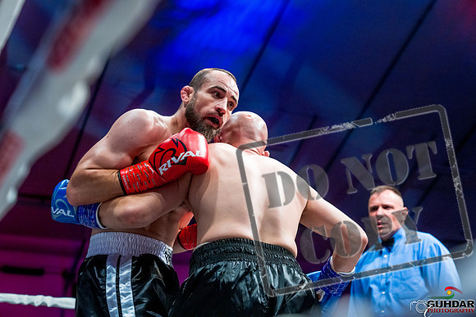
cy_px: 158
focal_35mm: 70
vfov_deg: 19.5
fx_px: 926
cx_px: 238
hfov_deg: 28.8
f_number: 4
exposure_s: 1/1000
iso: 4000
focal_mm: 70
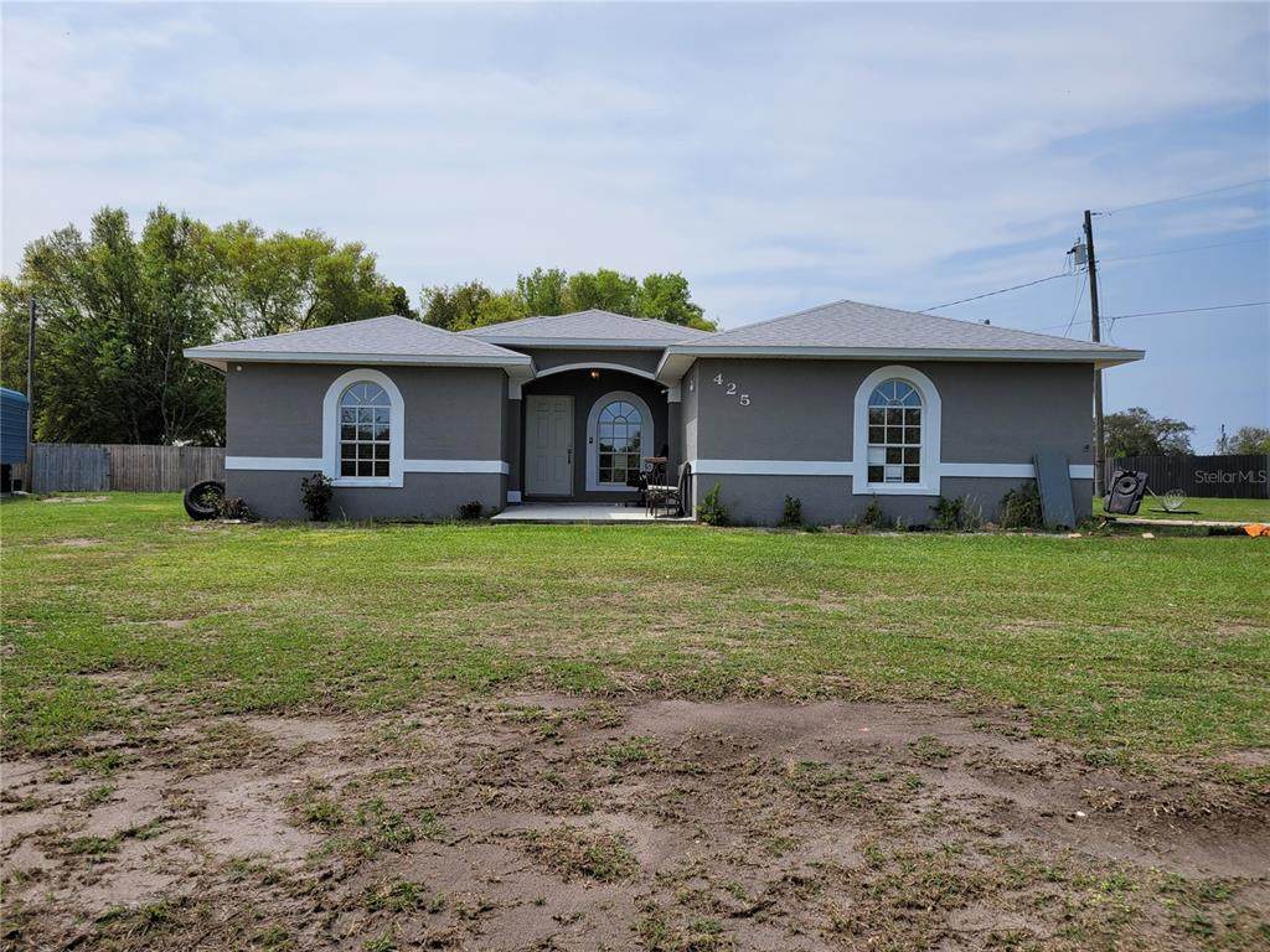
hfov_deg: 67.3
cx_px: 635
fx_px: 954
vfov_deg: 53.1
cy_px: 476
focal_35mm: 26
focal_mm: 5.4
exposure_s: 1/3637
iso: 40
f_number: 1.8
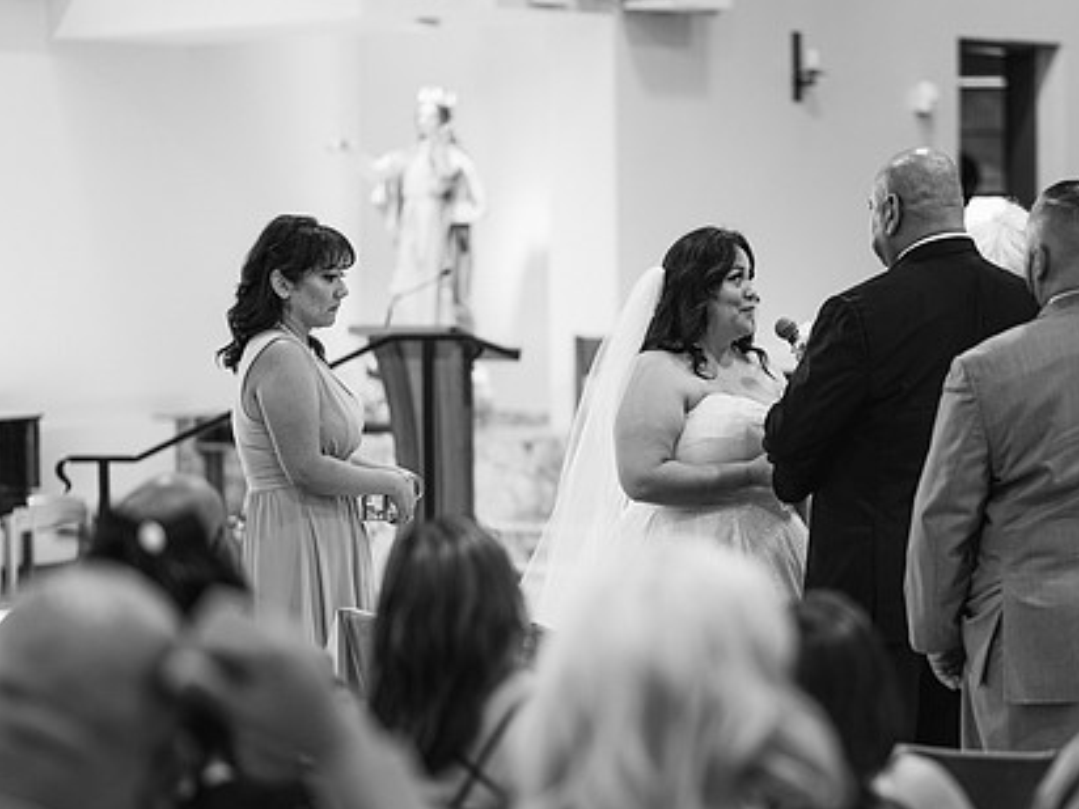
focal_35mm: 115
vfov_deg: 12.9
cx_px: 733
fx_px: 3585
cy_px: 442
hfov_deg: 17.1
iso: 250
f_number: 1.8
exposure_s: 1/125
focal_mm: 85
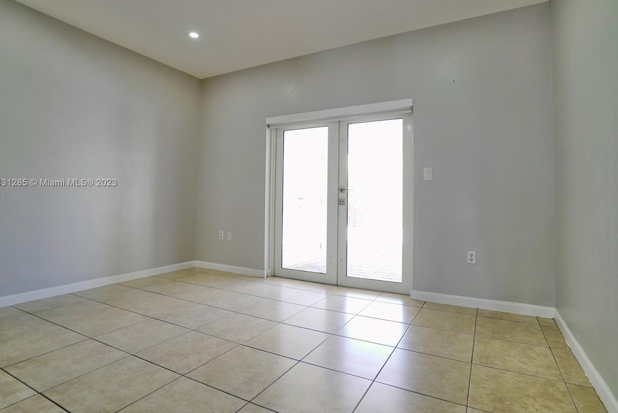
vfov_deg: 67.2
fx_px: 309
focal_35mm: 18
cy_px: 183
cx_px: 326
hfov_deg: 89.9
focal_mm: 16
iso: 1600
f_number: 4
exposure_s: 1/125
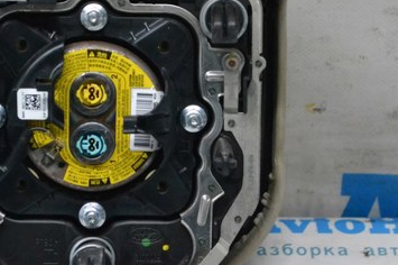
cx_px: 127
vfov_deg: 9.2
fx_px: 1645
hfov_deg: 13.8
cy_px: 82
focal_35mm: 149
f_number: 5.6
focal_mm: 55
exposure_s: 1/320
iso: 3200
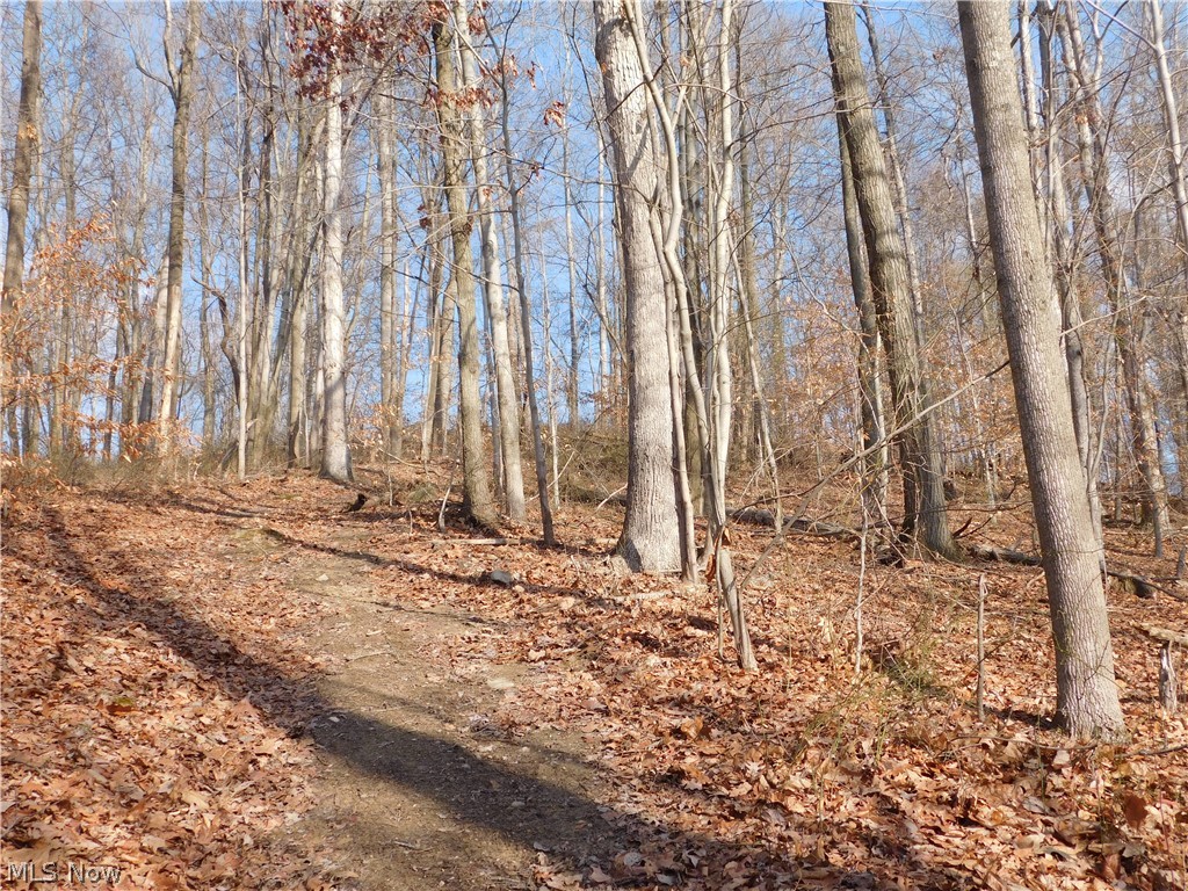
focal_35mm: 40
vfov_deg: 36.0
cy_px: 446
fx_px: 1373
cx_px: 594
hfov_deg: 46.8
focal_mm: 7.1
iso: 125
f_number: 3.6
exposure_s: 1/500
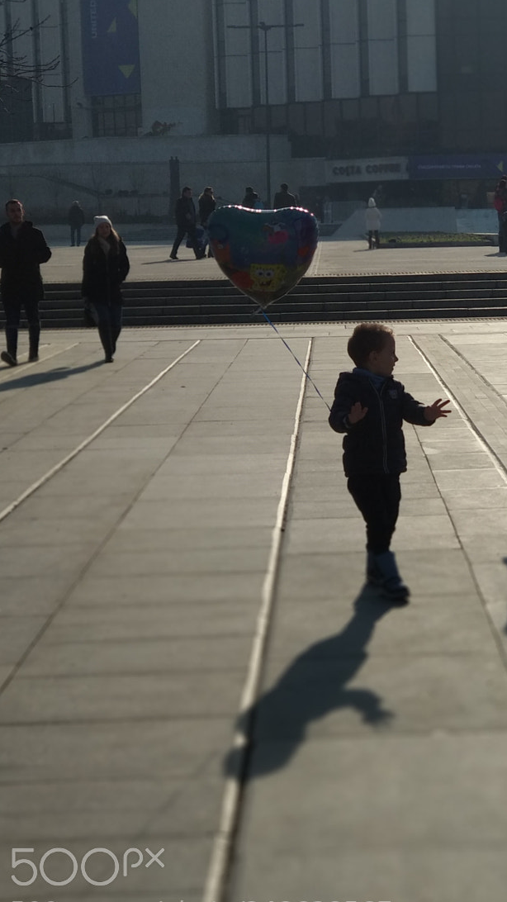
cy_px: 315
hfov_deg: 14.4
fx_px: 1984
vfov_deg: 25.5
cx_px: 455
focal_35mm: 83
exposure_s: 1/1422
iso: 100
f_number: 2.6
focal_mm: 5.99
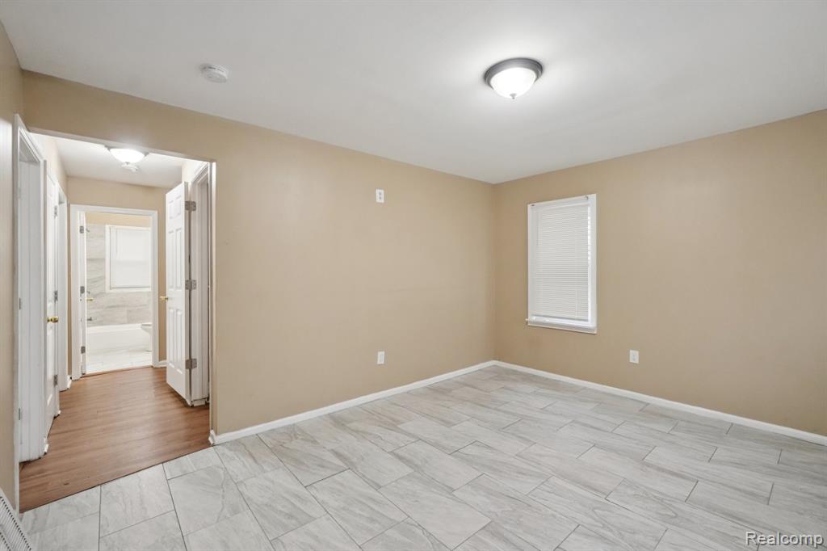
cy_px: 276
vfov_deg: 77.3
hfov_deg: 100.4
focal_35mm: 15
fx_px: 344
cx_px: 414
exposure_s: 1/30
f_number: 8
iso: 1250
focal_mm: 10
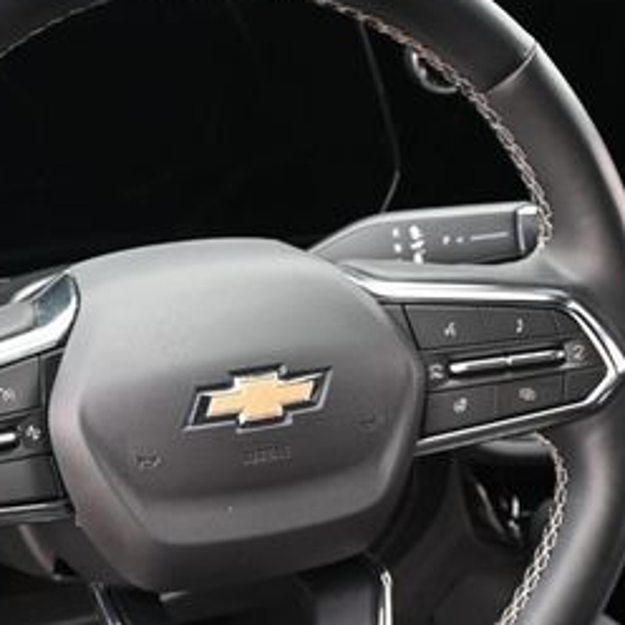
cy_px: 378
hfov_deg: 21.4
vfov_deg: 21.5
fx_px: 1647
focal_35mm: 81
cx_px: 212
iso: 500
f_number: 4.2
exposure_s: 1/125
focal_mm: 24.5
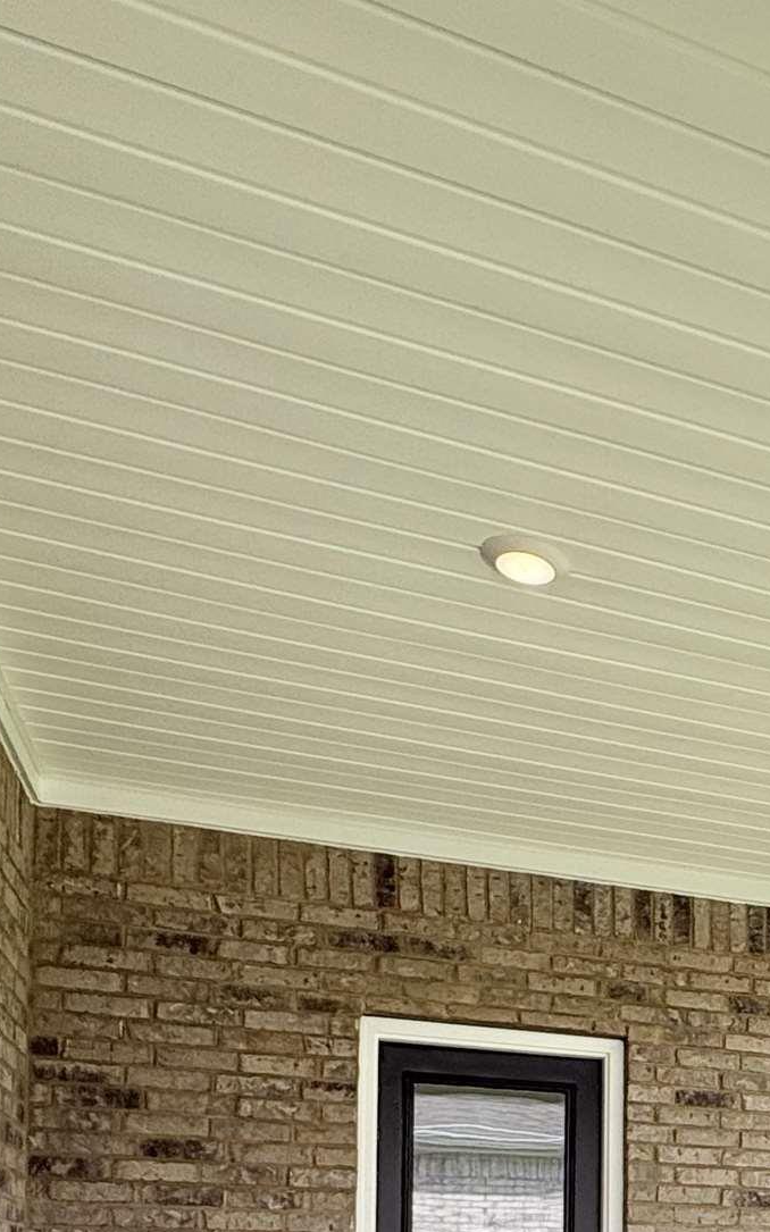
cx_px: 965
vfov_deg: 40.1
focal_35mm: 42
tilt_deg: +1.9
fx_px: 1410
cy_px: 1290
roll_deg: -0.4
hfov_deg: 26.5
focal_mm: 2.22
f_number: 2.2
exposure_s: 1/910
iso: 64
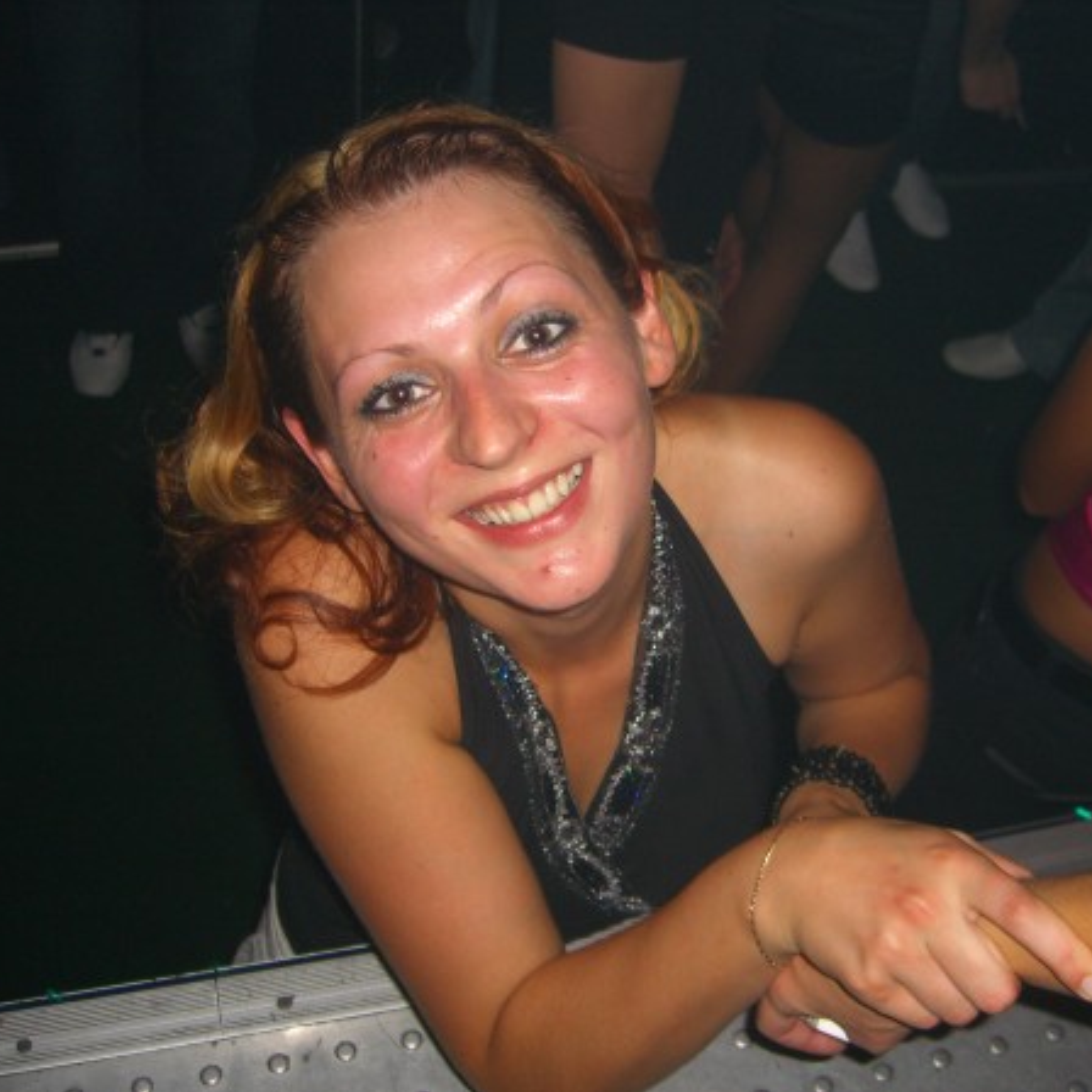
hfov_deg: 37.4
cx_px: 653
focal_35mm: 45
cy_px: 546
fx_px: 1606
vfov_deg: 37.6
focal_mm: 7.9
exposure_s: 1/60
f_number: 2.8
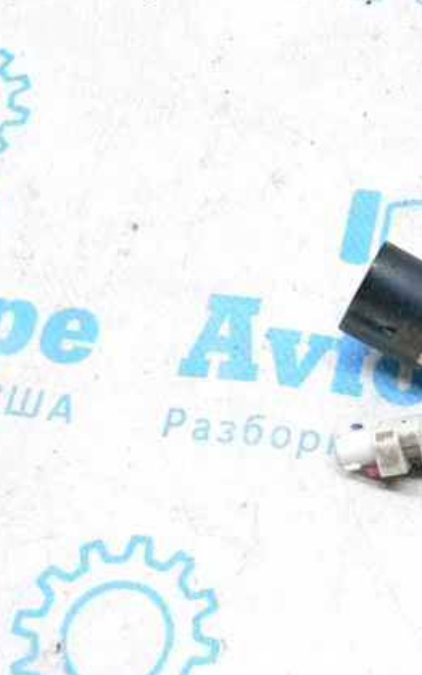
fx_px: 1288
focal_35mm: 70
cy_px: 338
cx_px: 453
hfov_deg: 18.0
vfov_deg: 29.4
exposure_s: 1/160
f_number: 9
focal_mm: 30
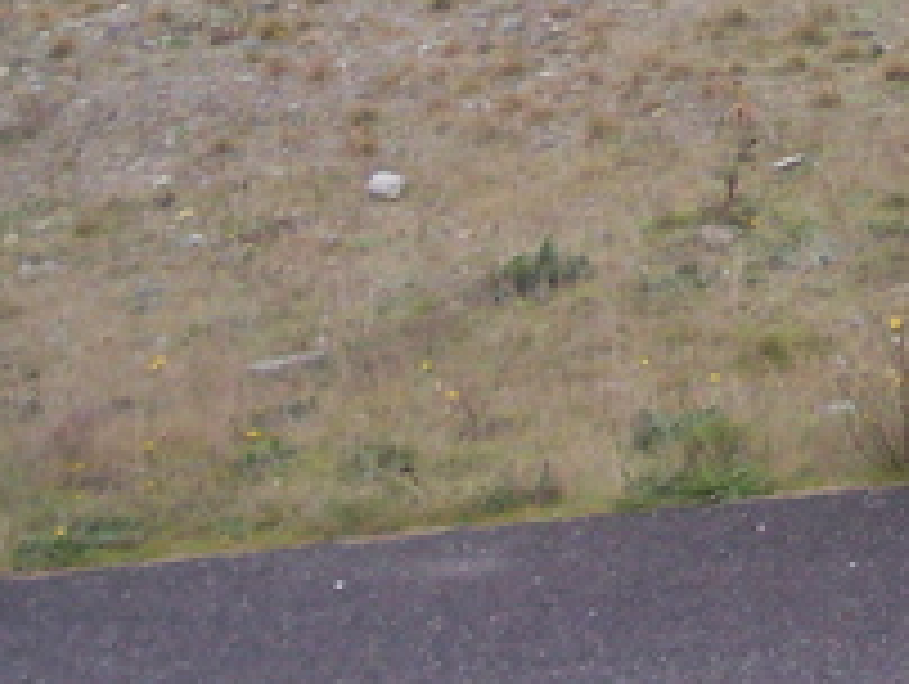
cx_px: 1015
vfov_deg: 9.7
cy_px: -277
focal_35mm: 150
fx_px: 3944
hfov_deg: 12.9
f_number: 2.8
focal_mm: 8
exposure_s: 1/90
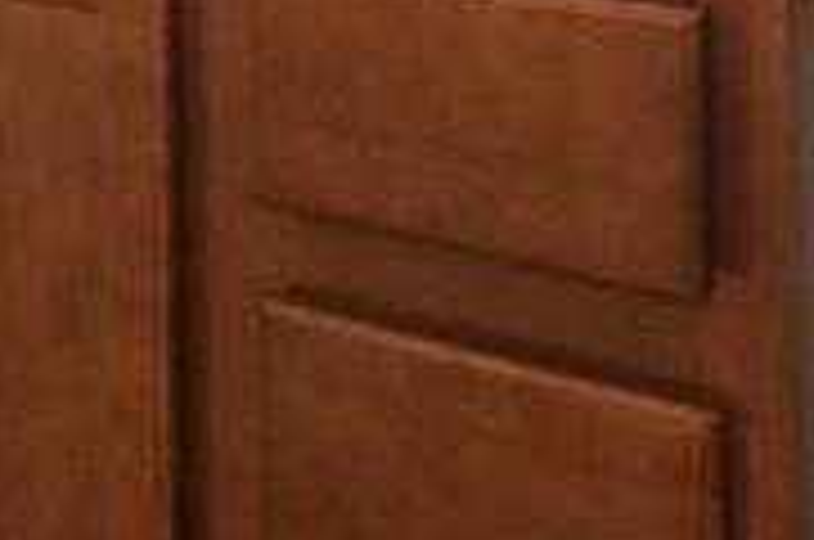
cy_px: -526
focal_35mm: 96
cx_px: 115
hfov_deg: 20.9
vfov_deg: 12.5
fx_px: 2167
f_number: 7.1
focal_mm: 10
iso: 1000
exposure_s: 1/60
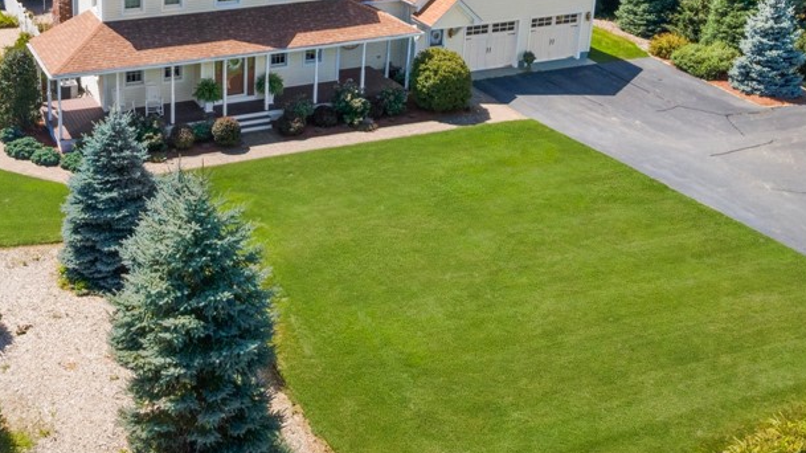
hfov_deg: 46.1
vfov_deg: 26.3
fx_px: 940
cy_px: 57
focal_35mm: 44
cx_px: 315
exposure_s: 1/640
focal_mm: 4.5
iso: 100
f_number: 2.8
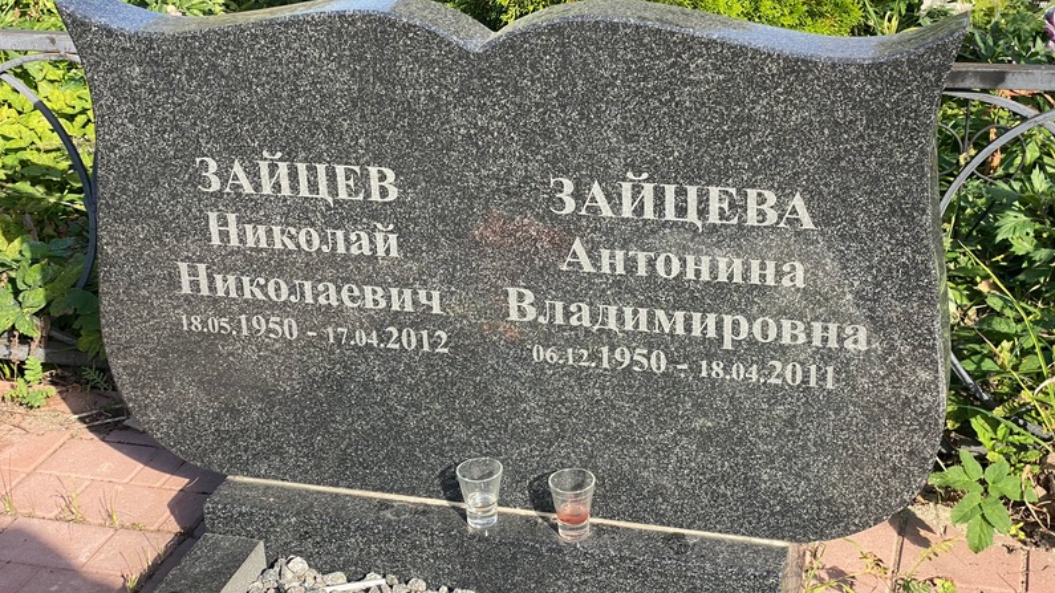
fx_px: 1594
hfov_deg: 36.6
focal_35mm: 57
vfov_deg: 21.0
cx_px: 529
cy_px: 230
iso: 20
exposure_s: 1/705
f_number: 2
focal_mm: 6
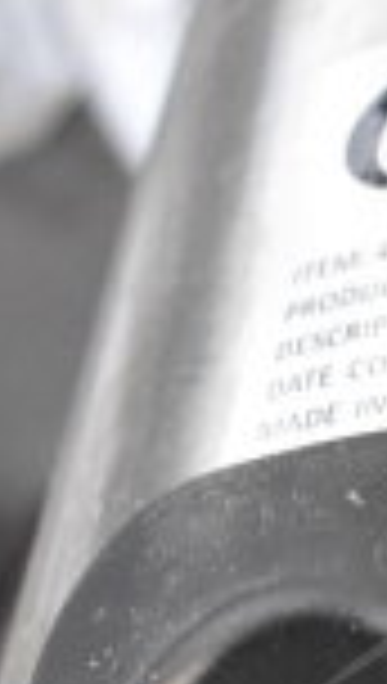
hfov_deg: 8.7
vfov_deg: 16.0
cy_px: 623
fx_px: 2399
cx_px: 788
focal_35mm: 132
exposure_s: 1/30
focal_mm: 21
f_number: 3.8
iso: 2500
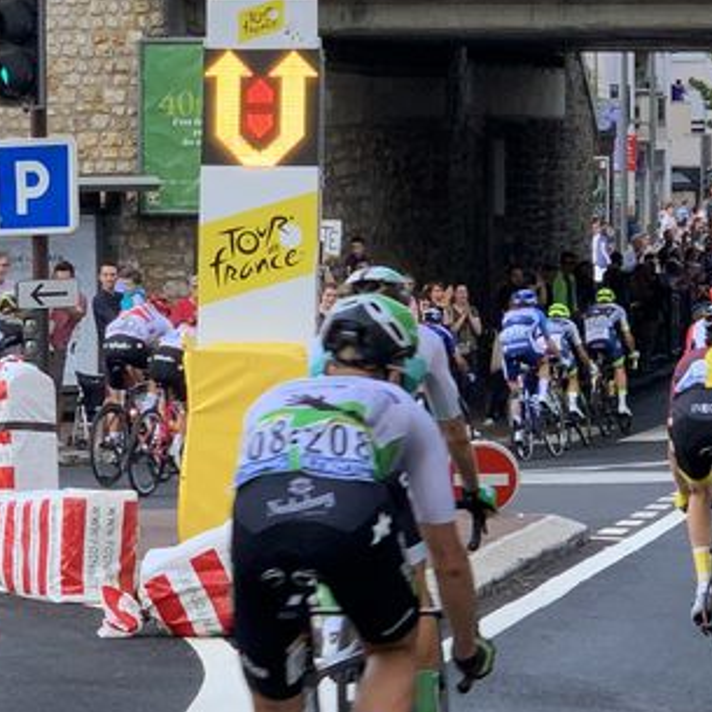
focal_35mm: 181
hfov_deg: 9.6
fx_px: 4212
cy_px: 324
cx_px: 19
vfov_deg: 9.7
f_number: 2.4
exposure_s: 1/224
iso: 16
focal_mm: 6
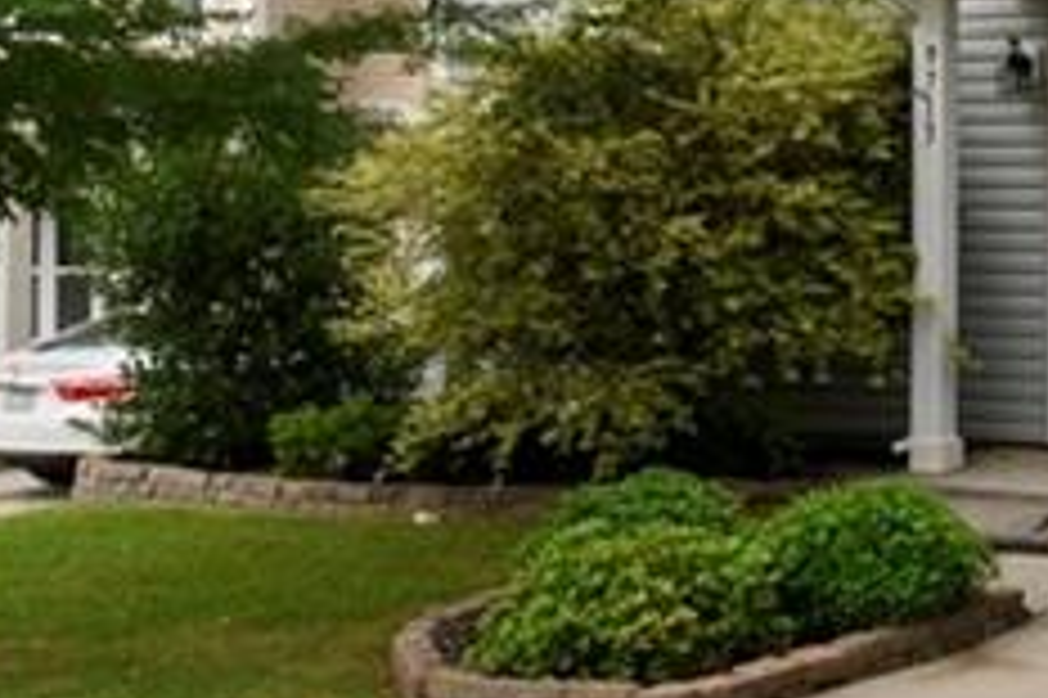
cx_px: 1597
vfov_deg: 19.0
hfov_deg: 23.8
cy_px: -227
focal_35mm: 66
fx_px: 1920
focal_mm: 10
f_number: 11
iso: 250
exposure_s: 1/80
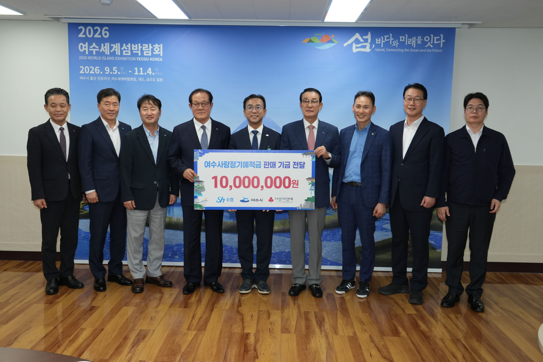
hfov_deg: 57.2
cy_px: 181
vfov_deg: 40.0
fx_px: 498
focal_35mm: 33
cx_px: 272
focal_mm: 33
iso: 1250
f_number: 7.1
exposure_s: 1/125
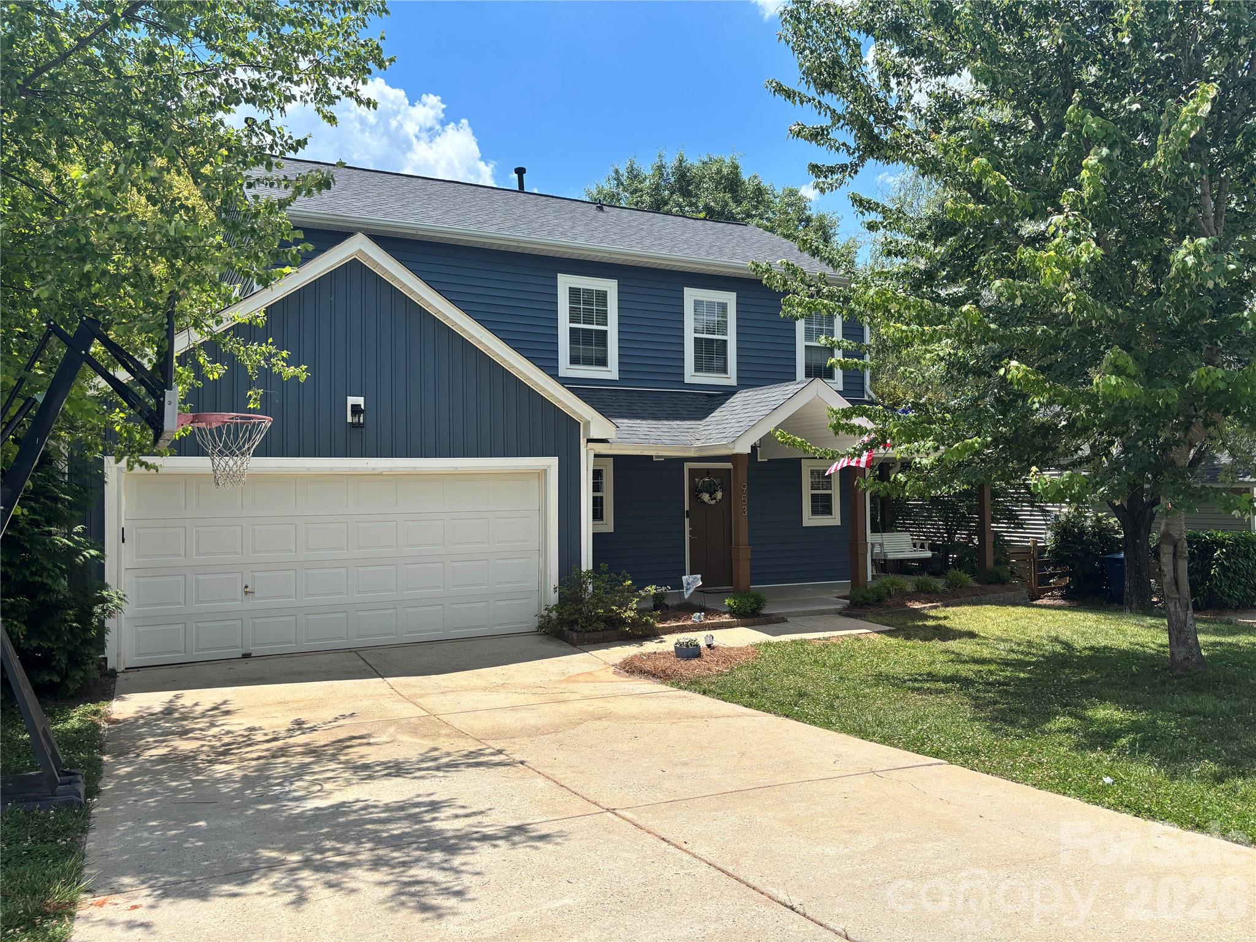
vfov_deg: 53.1
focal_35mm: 26
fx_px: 943
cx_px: 628
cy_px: 471
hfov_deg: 67.3
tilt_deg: +1.5
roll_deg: +0.1
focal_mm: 5.96
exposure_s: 1/2933
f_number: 1.6
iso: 50
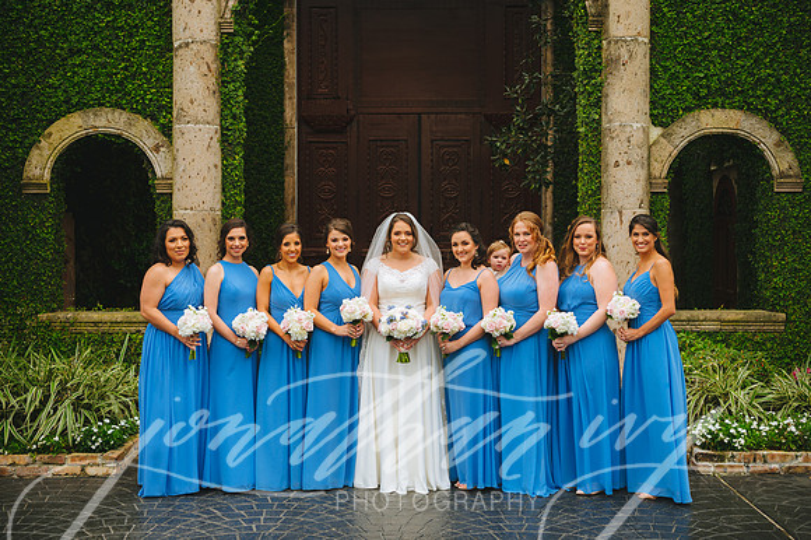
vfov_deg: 29.2
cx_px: 406
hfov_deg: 42.8
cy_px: 270
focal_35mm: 46
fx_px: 1036
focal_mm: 46
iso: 125
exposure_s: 1/320
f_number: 3.2
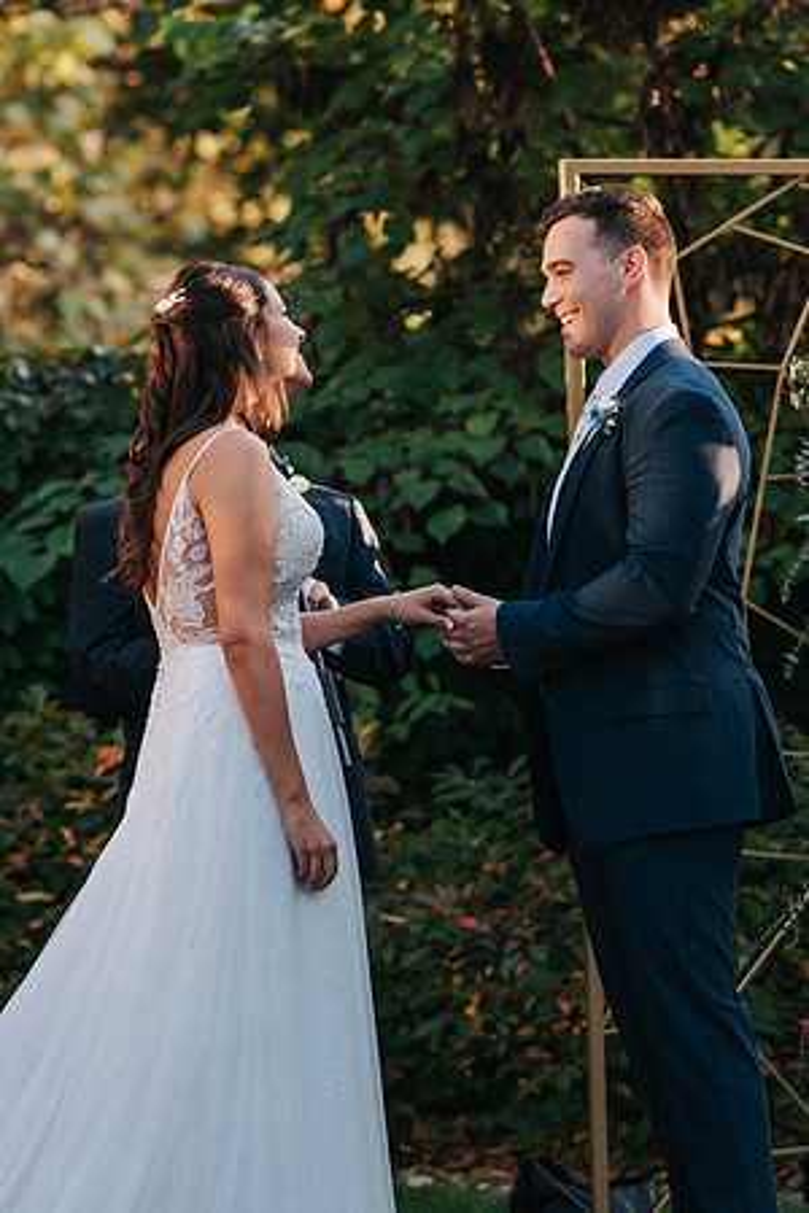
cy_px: 606
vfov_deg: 10.8
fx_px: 6446
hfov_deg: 7.2
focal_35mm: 191
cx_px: 553
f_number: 2.8
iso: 200
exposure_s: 1/320
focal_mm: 85
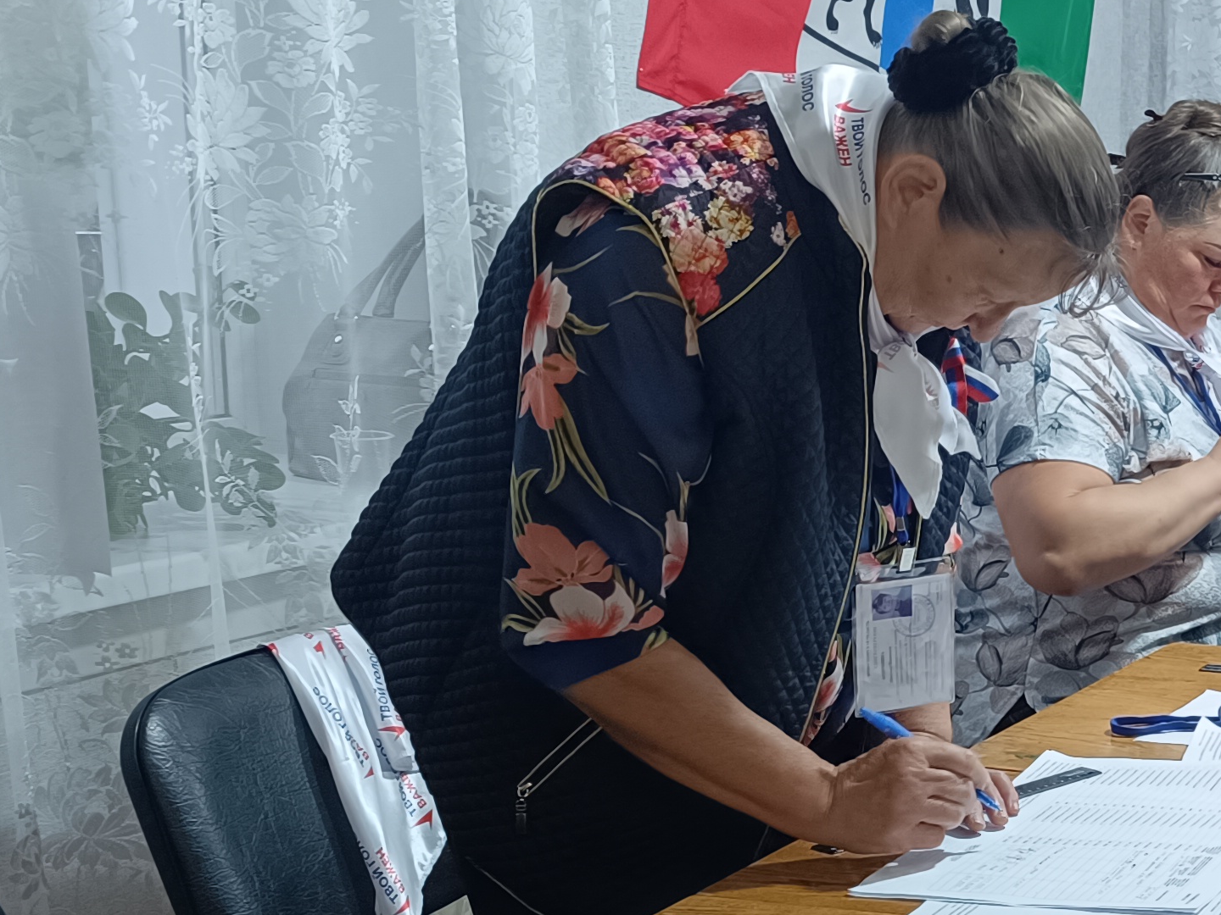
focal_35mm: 68
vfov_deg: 21.6
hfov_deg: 24.7
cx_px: 1599
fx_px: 2399
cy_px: 587
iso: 839
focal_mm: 6.14
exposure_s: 1/50
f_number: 1.65
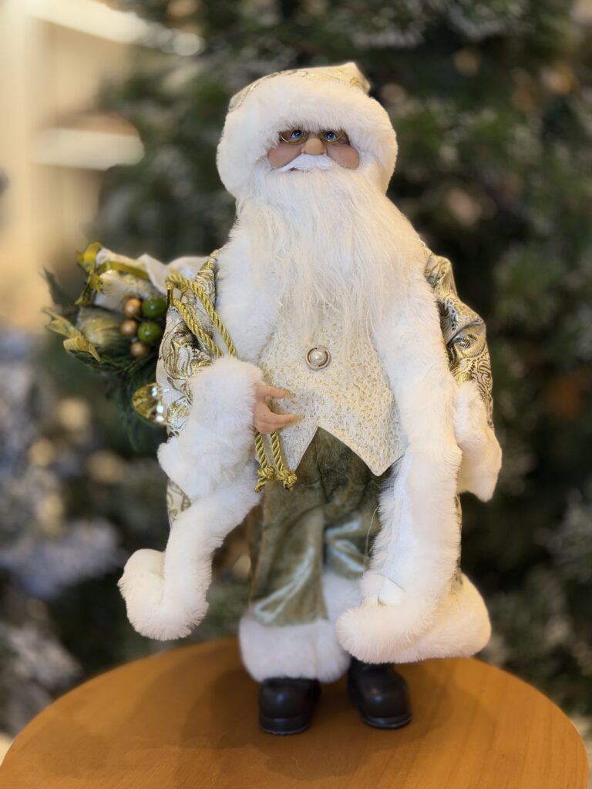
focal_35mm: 48
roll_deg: -0.6
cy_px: 394
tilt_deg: -9.2
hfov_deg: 30.3
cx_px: 296
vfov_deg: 39.7
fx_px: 1095
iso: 80
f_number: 1.78
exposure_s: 1/120
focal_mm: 6.76
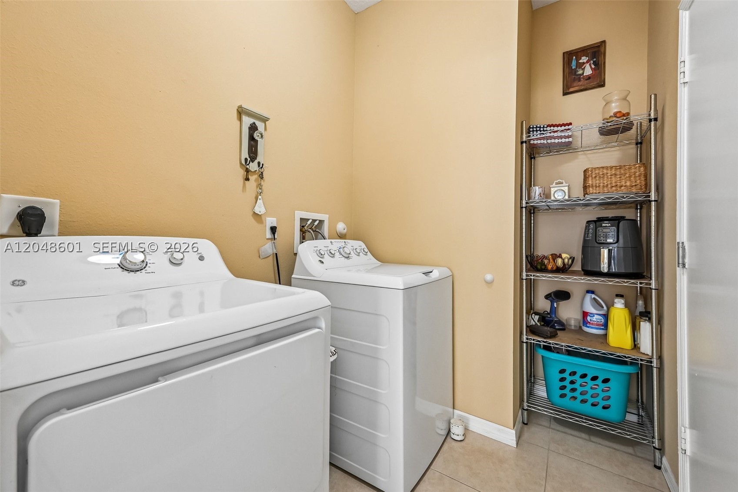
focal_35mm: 14
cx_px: 369
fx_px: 287
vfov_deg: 81.2
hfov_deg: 104.3
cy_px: 246
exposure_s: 1/50
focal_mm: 14
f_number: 8
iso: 2500
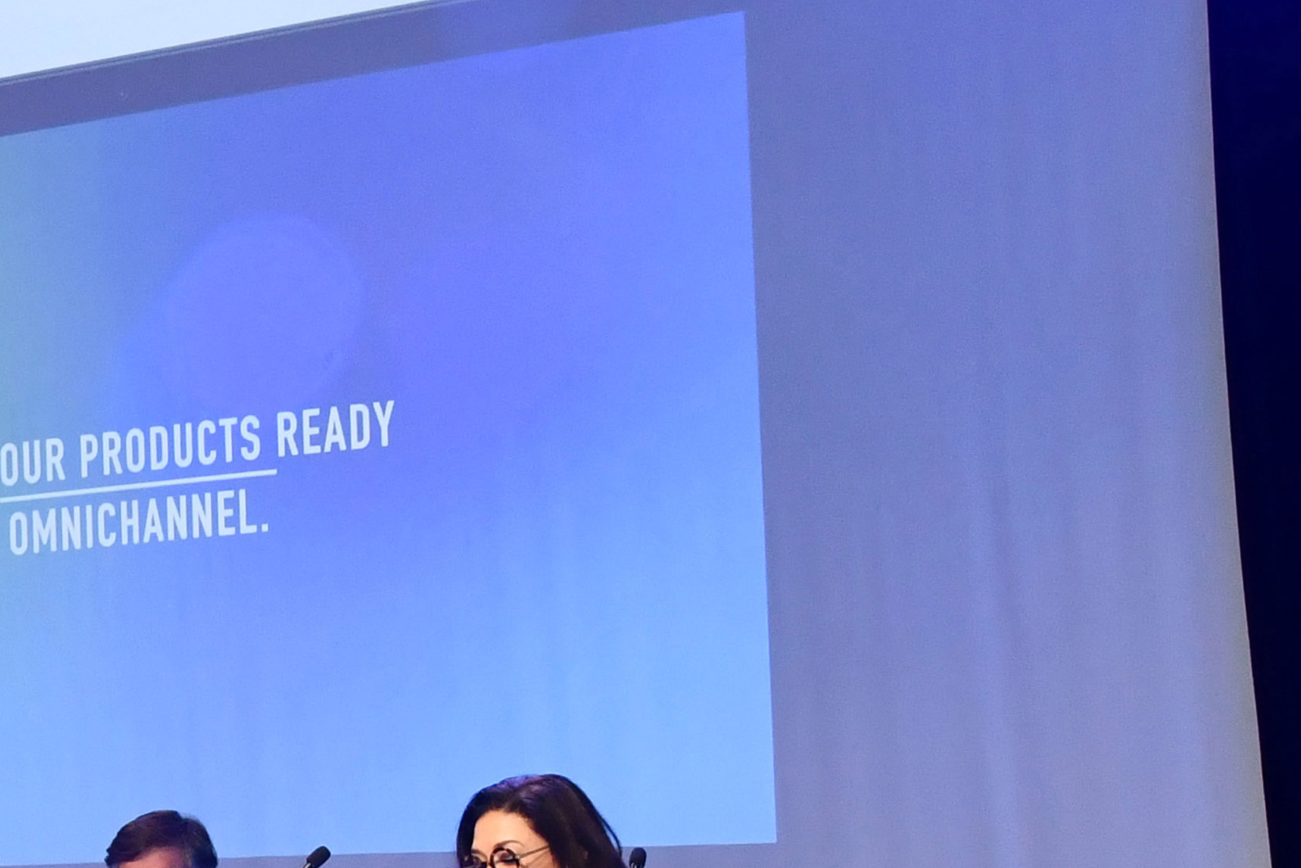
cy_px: 946
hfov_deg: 20.3
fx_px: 3397
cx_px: -277
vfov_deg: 14.2
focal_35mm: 94
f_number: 5.6
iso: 1250
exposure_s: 1/100
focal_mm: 20
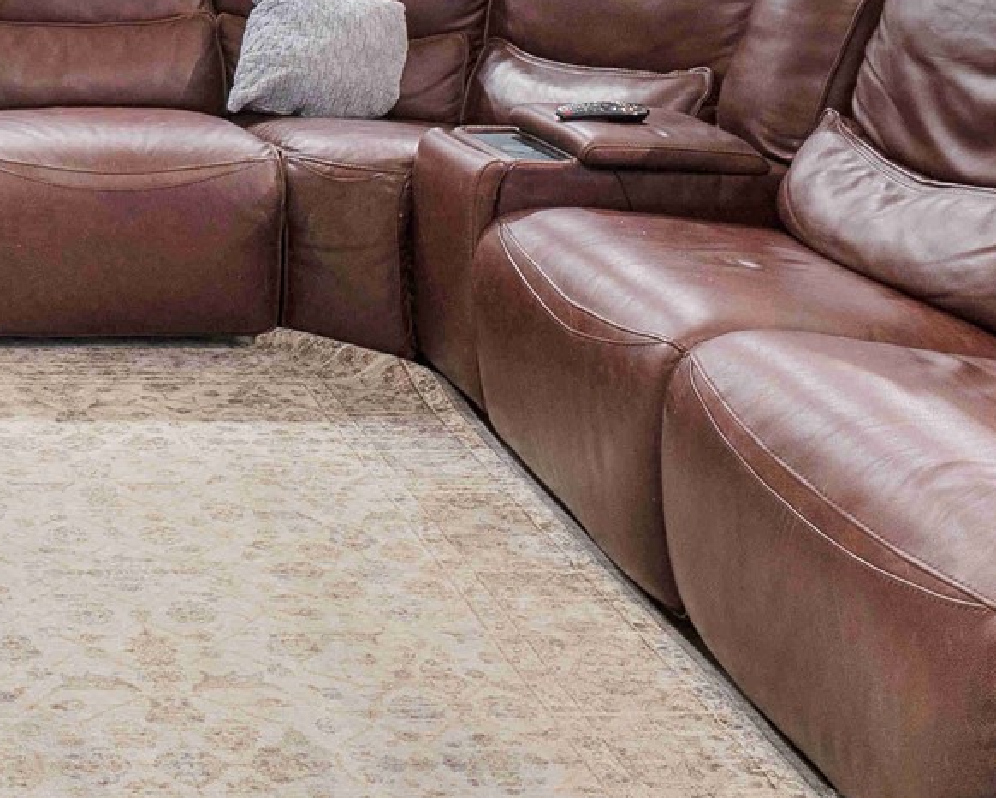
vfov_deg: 25.0
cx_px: -106
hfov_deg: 30.0
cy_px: -111
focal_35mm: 56
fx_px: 1651
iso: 500
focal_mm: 16
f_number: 9
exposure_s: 1
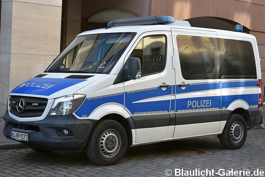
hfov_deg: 34.5
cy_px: 88
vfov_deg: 23.4
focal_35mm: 58
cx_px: 132
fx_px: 427
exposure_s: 1/160
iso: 400
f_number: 6.3
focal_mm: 58
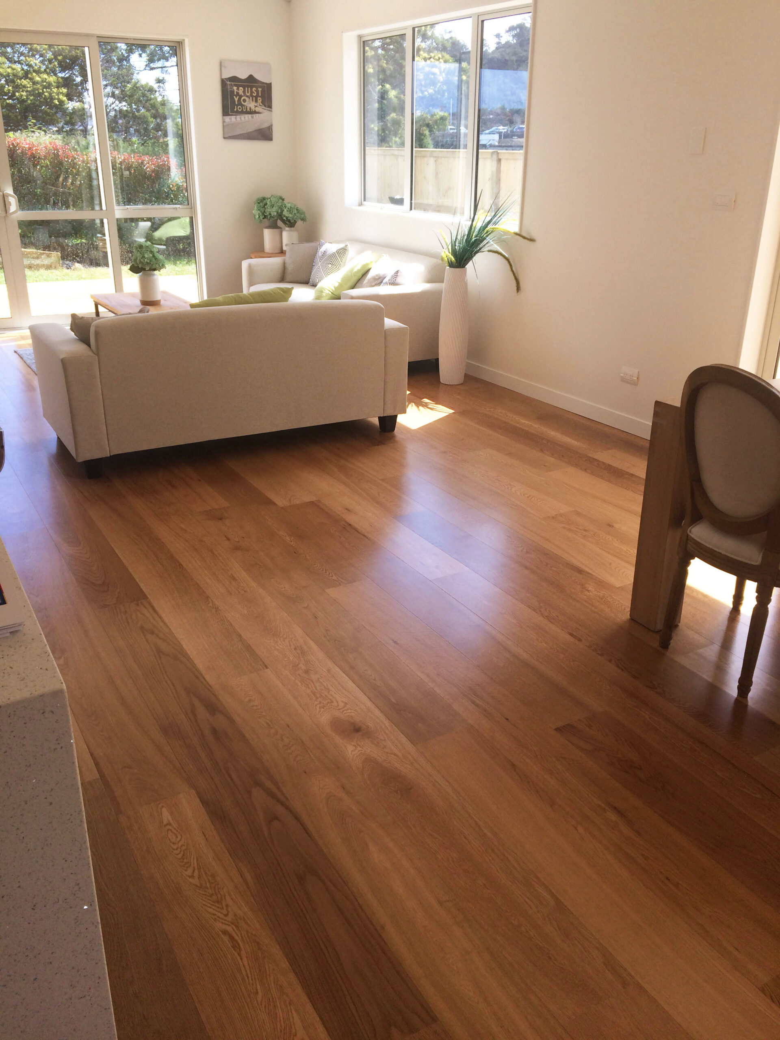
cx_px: 390
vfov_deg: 61.7
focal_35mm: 29
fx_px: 871
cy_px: 520
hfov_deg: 48.2
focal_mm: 4.15
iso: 32
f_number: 2.2
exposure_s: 1/432
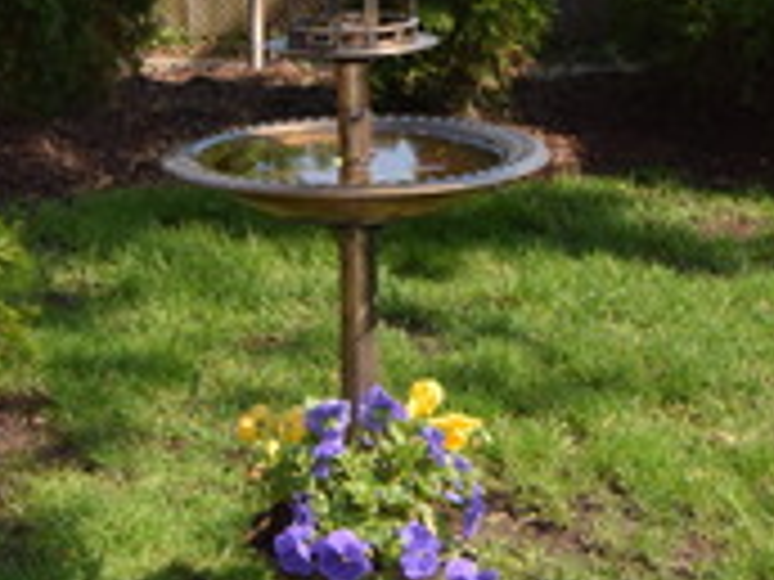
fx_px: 1923
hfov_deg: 22.8
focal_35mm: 86
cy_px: -2
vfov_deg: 16.8
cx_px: 400
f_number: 6.3
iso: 100
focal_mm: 16
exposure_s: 1/160
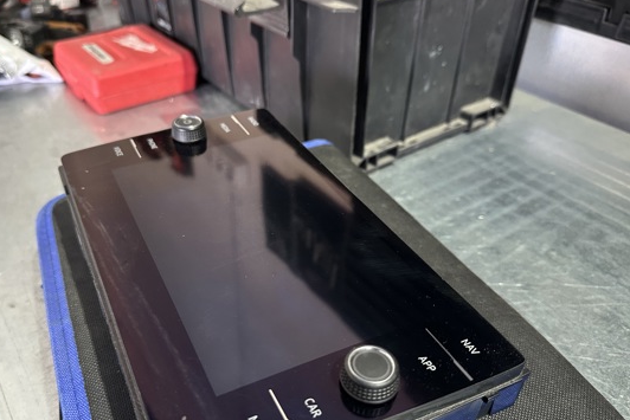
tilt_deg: -40.4
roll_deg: +0.1
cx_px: 290
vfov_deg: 43.4
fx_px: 525
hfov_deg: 61.8
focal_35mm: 30
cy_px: 250
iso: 400
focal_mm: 6.86
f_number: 1.78
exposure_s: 1/50
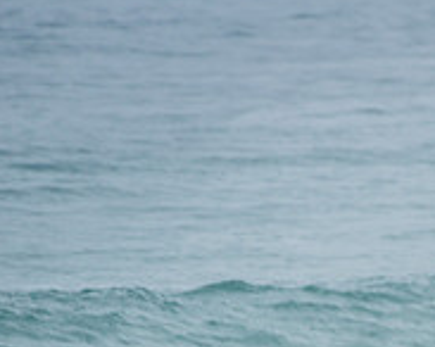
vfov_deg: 1.0
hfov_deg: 1.3
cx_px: 644
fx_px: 19137
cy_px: 448
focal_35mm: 1488
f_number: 5.6
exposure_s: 1/30
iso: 140
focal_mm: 500
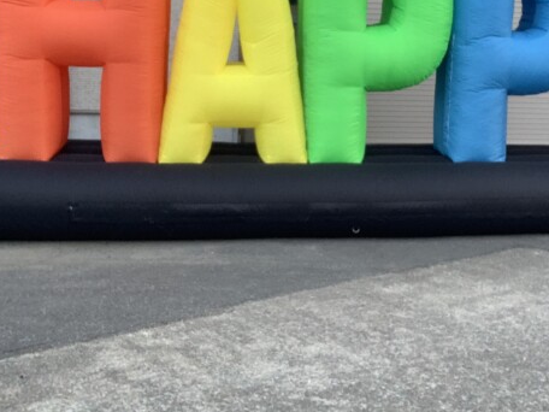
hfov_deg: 33.6
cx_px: 344
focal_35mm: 57
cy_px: 66
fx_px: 904
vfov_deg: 25.1
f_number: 2.2
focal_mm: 2.87
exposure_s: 1/60
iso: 100
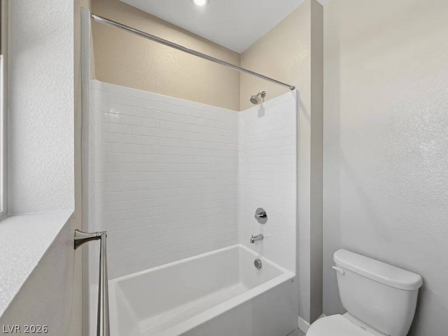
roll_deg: +0.1
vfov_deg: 85.7
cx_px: 224
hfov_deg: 102.1
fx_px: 181
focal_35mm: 14
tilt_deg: +1.2
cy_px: 168
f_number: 2.2
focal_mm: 2.2
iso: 100
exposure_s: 1/120
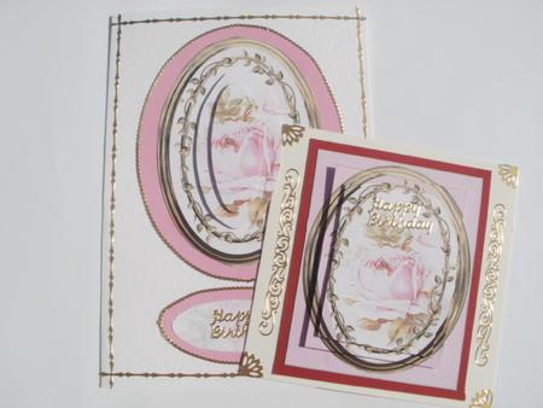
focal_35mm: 36
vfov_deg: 39.7
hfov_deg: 51.3
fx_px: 565
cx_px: 272
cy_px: 204
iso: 100
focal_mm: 6.3
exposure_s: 1/2000
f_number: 5.6
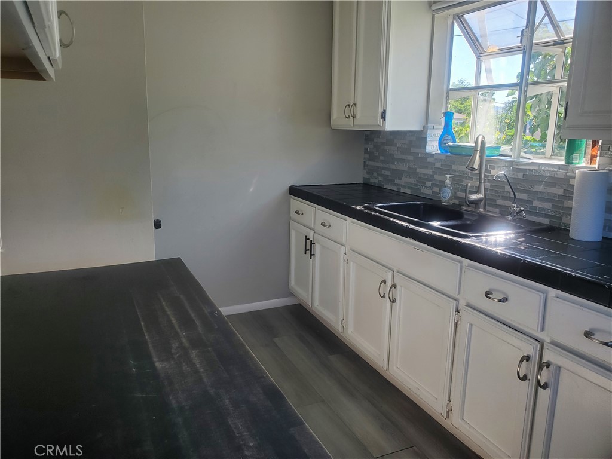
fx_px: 460
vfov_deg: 53.1
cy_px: 230
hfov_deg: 67.3
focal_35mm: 26
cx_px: 306
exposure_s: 1/120
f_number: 2.4
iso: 64
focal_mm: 4.3
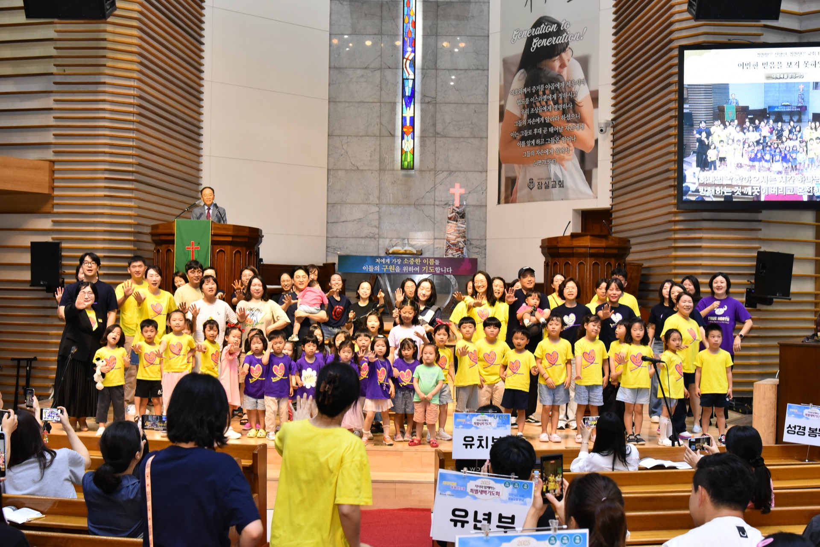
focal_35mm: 46
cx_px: 410
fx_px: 1048
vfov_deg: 29.3
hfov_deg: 42.7
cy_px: 274
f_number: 5.6
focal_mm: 46
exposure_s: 1/125
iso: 3200
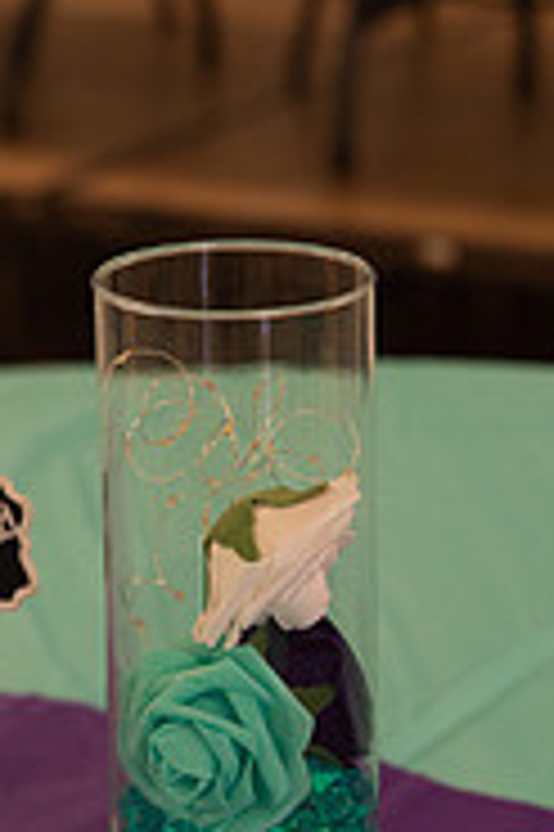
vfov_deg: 15.3
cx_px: 243
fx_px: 3099
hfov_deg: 10.2
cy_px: 481
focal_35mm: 134
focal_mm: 55
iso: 200
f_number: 3.5
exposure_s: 1/160
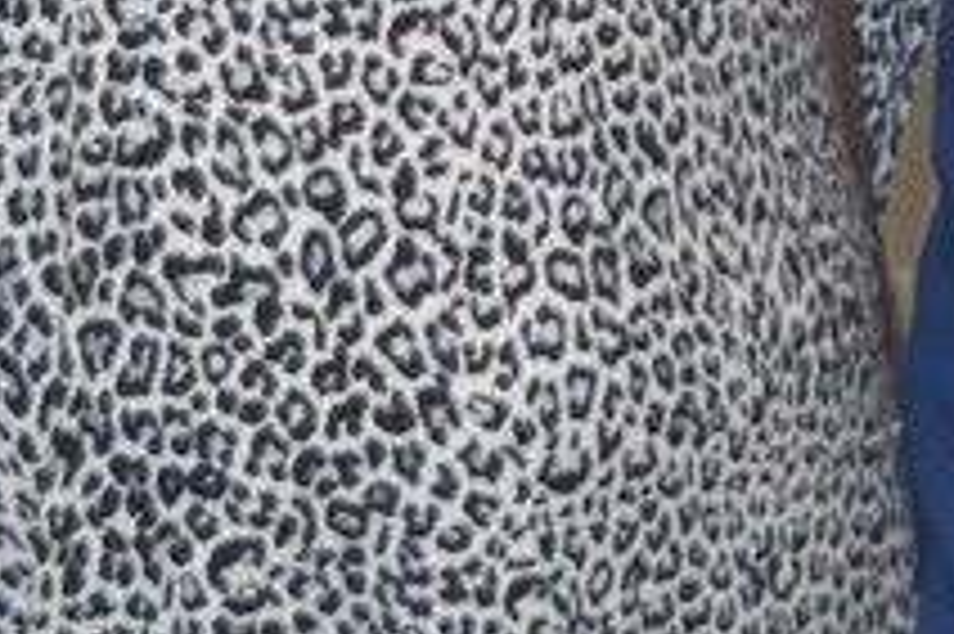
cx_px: 2088
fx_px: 8526
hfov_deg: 6.2
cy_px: -553
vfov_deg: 4.2
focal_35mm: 322
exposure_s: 1/125
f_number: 4.2
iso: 400
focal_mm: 28
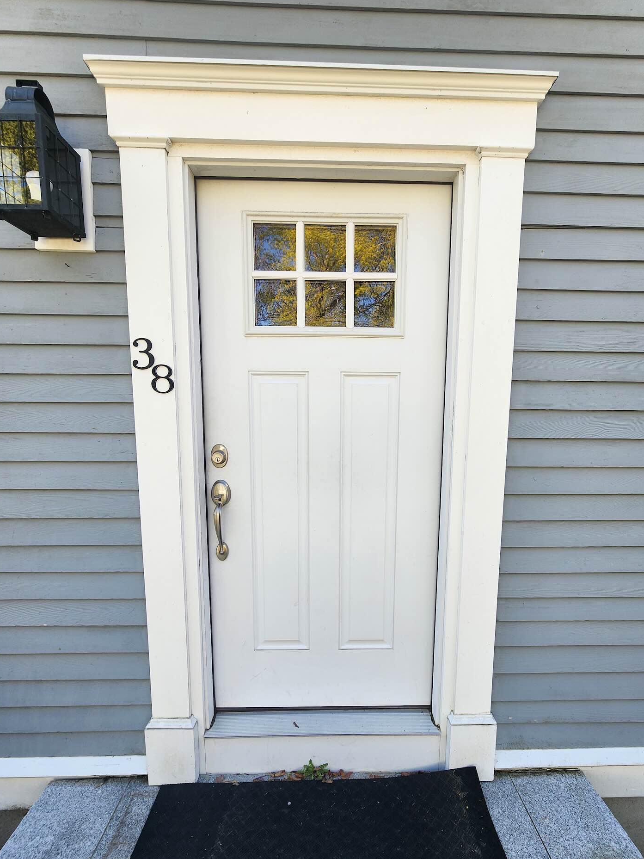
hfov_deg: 85.6
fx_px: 347
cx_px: 341
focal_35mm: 14
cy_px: 461
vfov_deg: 101.9
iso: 50
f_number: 2.2
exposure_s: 1/374
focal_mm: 2.2
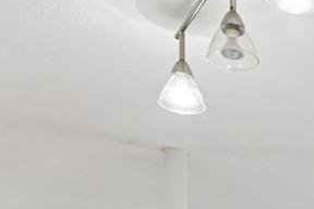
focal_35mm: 106
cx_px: 486
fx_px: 924
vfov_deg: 11.1
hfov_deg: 17.2
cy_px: 482
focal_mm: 15
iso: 400
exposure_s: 1/10
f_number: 6.7
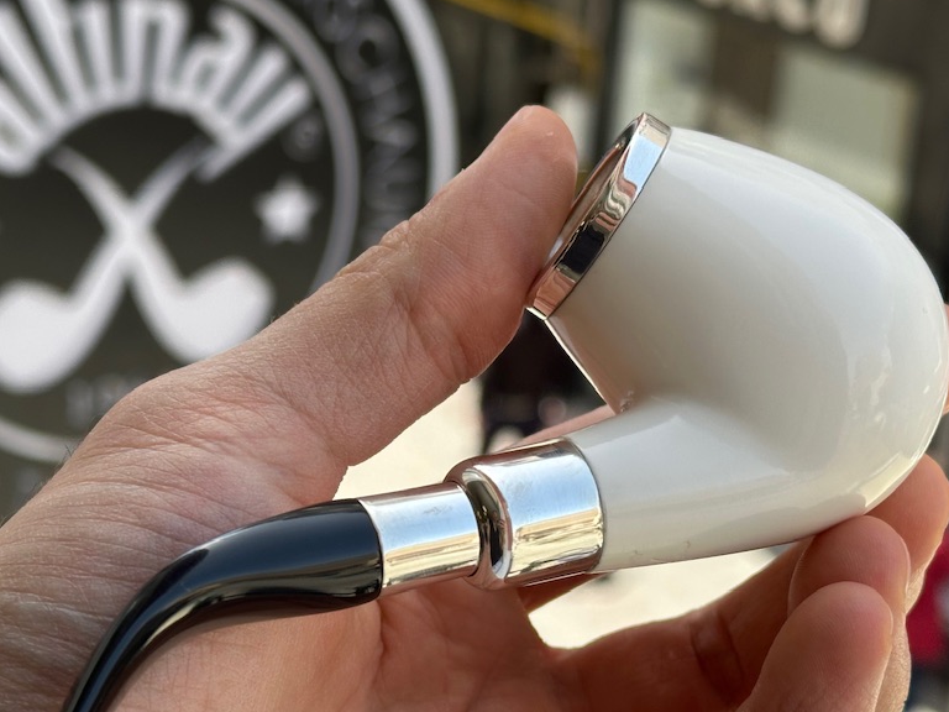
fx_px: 2193
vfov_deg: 18.4
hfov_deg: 24.4
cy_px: 435
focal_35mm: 80
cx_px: 434
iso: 64
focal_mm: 6.86
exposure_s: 1/919
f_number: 1.78
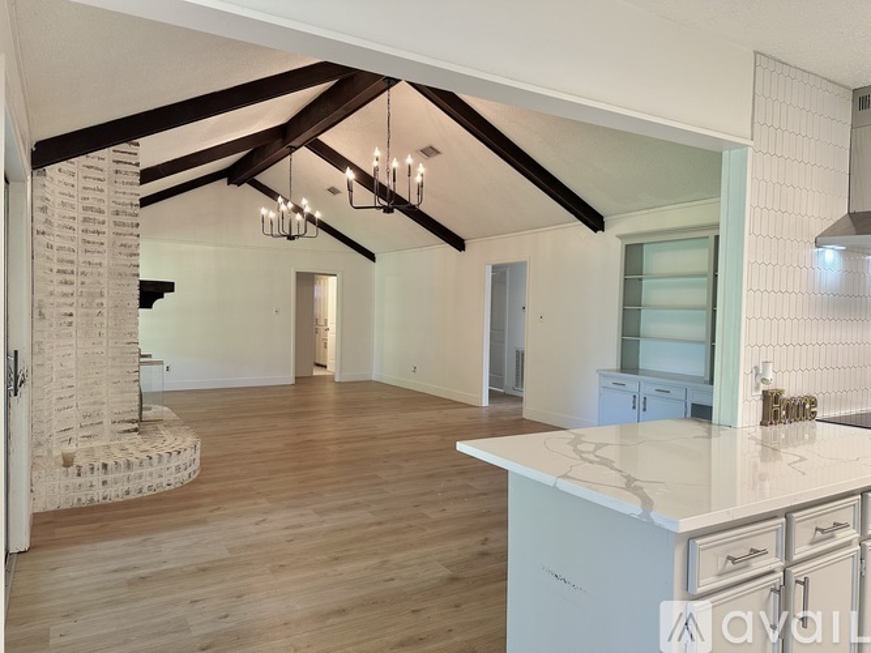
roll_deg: -1.4
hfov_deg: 71.6
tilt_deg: -0.7
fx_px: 604
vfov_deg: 56.8
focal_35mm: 24
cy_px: 326
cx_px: 436
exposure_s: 1/120
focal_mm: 6.86
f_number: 1.78
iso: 200
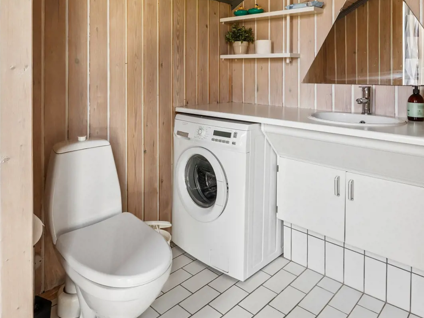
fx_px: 319
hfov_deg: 67.3
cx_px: 204
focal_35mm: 26
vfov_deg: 51.1
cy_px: 85
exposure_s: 1/6
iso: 400
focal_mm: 10
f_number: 8
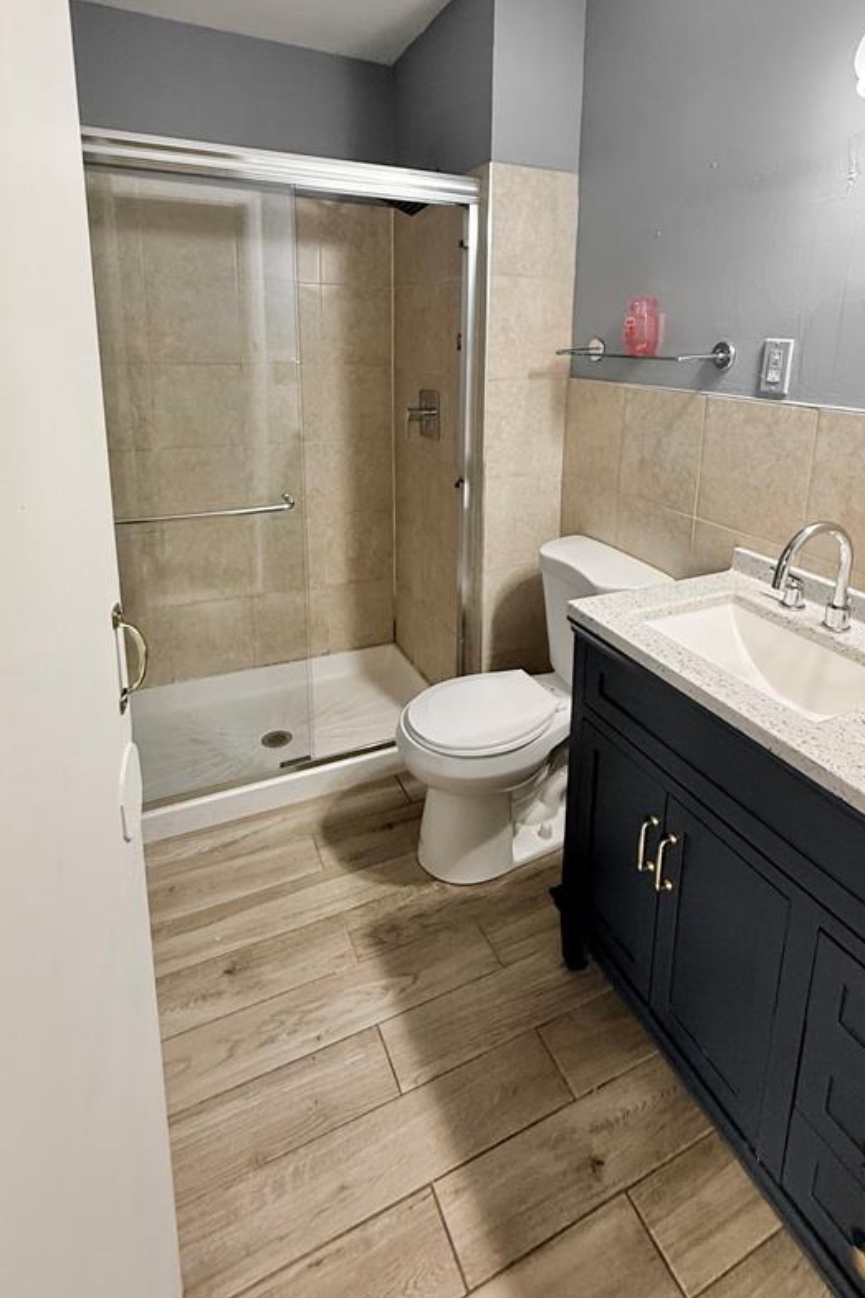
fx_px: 685
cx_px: 476
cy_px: 488
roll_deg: -1.6
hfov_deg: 64.4
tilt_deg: -12.2
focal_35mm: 19
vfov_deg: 85.3
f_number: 2.2
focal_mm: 2.22
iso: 400
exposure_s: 1/60
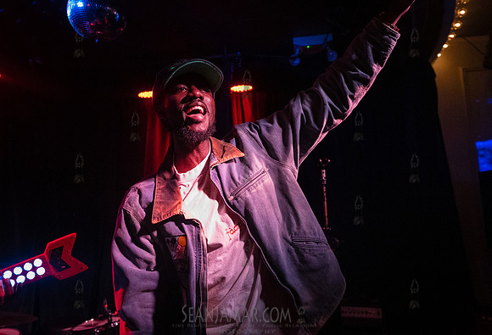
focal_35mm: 27
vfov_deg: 48.6
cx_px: 240
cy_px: 150
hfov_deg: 67.2
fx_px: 370
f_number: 3.5
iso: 12800
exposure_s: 1/250
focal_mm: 24
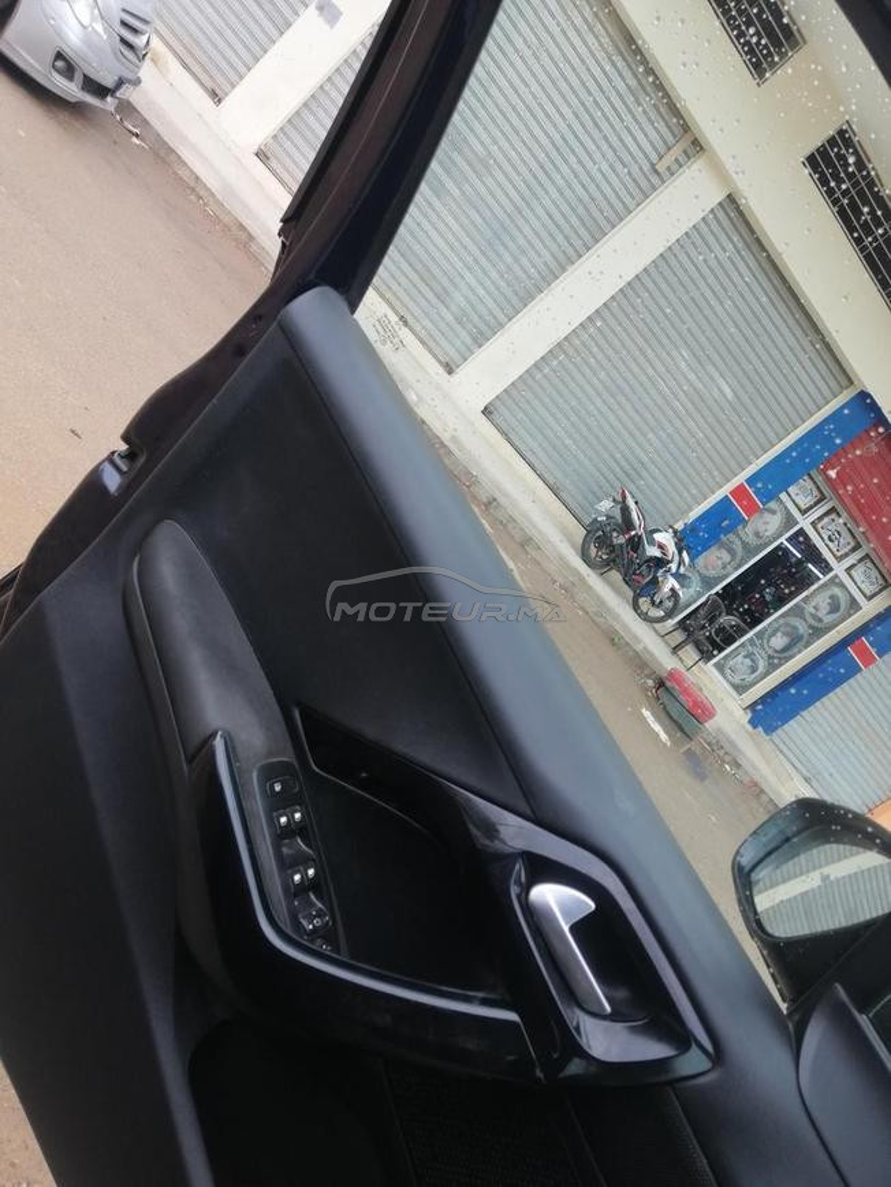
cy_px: 594
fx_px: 892
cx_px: 446
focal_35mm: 26
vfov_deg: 67.3
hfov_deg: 53.1
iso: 50
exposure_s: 1/238
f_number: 1.8
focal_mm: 3.95
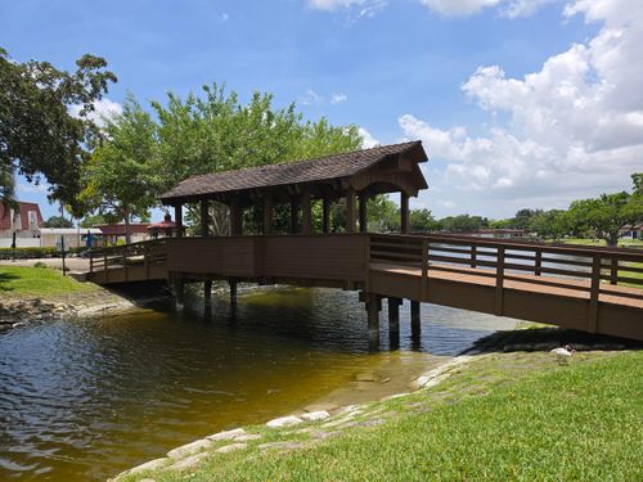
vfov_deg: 58.9
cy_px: 241
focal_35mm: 23
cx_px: 322
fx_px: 427
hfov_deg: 73.9
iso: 10
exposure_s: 1/907
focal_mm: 6.5
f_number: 1.4
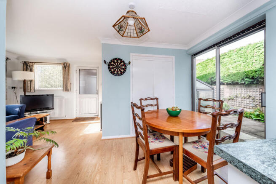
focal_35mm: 12
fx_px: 92
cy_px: 92
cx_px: 138
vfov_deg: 90.0
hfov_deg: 112.6
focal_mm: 12
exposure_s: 1/100
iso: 320
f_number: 6.3
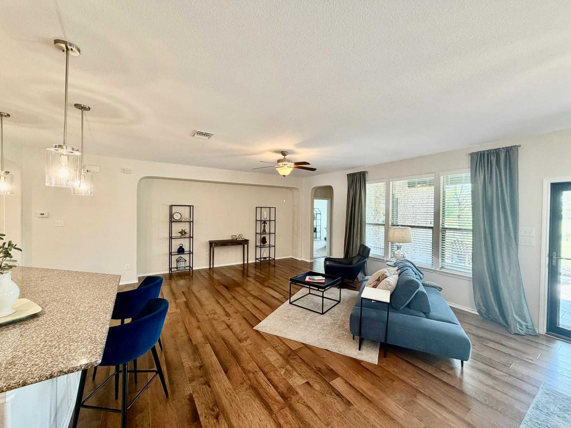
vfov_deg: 85.7
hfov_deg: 102.1
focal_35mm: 14
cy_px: 214
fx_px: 231
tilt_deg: +0.1
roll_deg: -0.3
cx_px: 286
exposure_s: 1/120
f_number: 2.2
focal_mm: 2.22
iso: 250
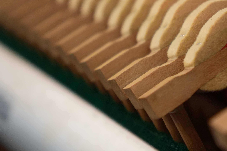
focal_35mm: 192
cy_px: 20
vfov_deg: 7.1
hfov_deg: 10.7
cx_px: 163
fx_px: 1211
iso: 2000
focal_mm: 68
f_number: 2.8
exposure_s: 1/160
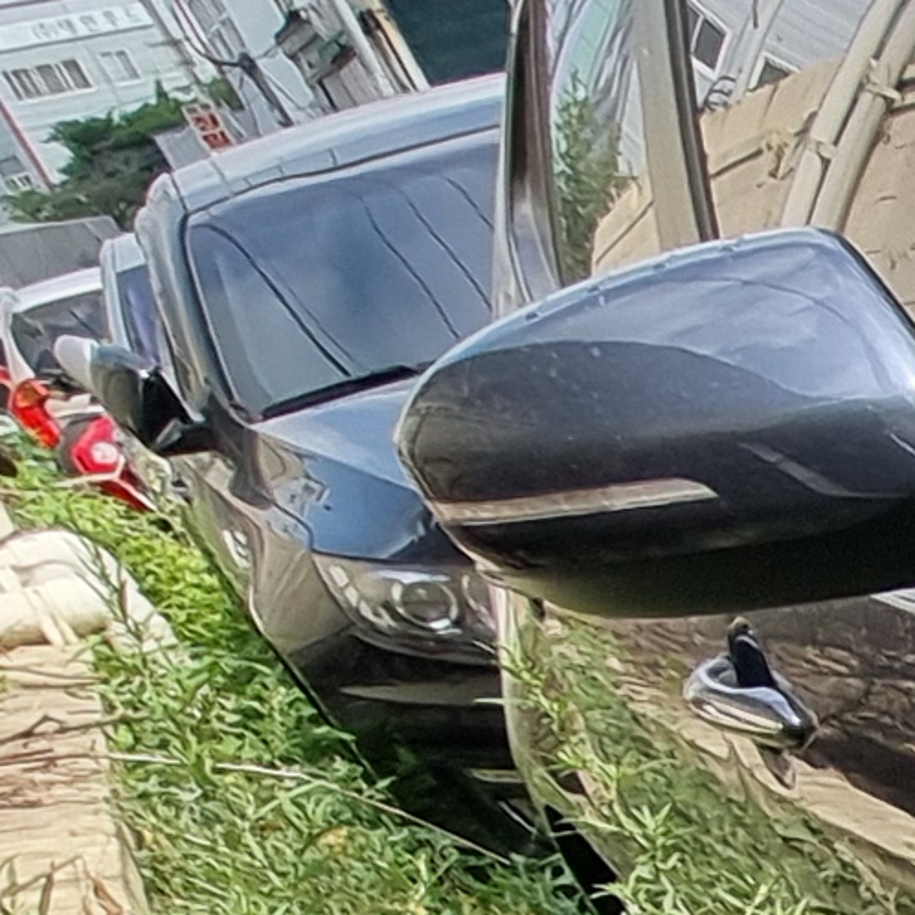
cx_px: 2736
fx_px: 2781
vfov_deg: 15.3
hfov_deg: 11.3
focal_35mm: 93
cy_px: 1784
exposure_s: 1/702
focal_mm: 2.2
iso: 50
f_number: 2.2
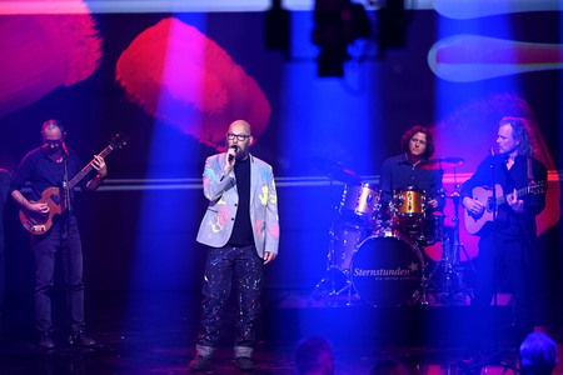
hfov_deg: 10.3
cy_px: 188
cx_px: 282
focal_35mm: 200
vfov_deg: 6.9
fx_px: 3128
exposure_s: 1/400
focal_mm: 200
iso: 1000
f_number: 2.8
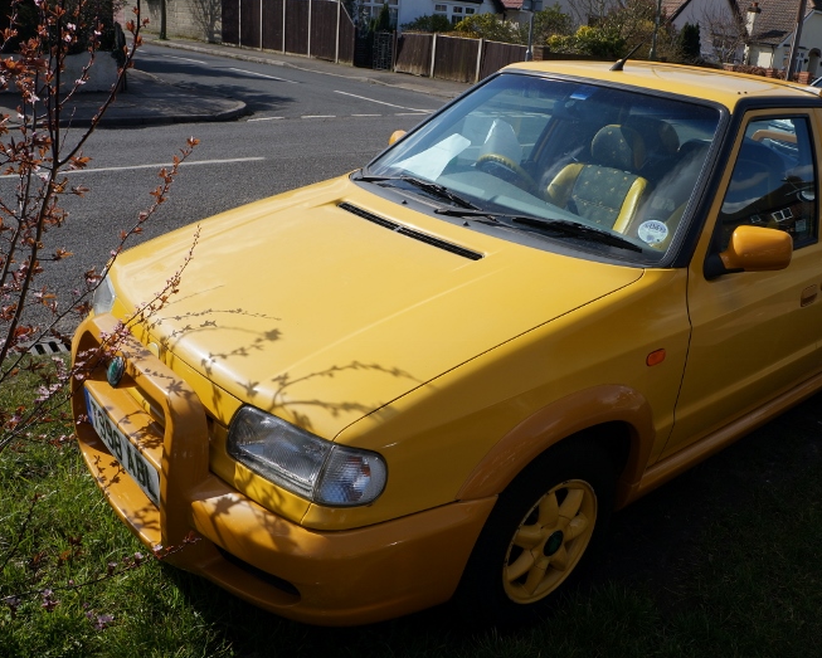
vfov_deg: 47.1
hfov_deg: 56.7
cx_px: 492
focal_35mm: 31
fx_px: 755
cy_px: 331
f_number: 8
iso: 100
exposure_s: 1/320
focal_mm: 18
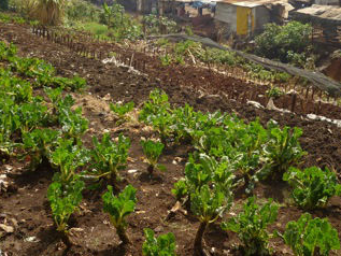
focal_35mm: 50
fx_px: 493
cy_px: 65
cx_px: 202
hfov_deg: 38.0
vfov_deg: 28.7
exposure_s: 1/1000
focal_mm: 5.5
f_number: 2.8
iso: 80
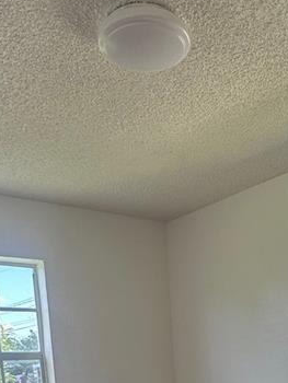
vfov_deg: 32.4
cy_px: 465
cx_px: 224
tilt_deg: -10.3
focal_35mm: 48
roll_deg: +1.3
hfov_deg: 29.7
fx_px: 532
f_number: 2.2
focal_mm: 2.22
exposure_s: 1/166
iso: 40
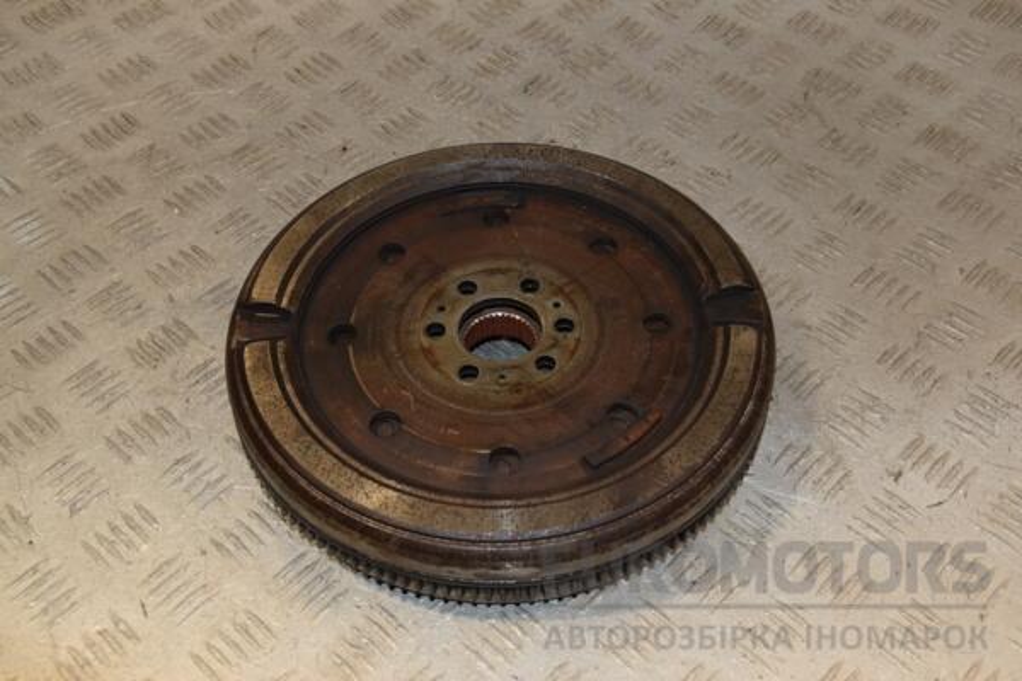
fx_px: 1277
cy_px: 340
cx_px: 511
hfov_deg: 43.6
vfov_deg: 29.9
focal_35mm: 45
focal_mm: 30
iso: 800
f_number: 7.1
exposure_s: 1/200
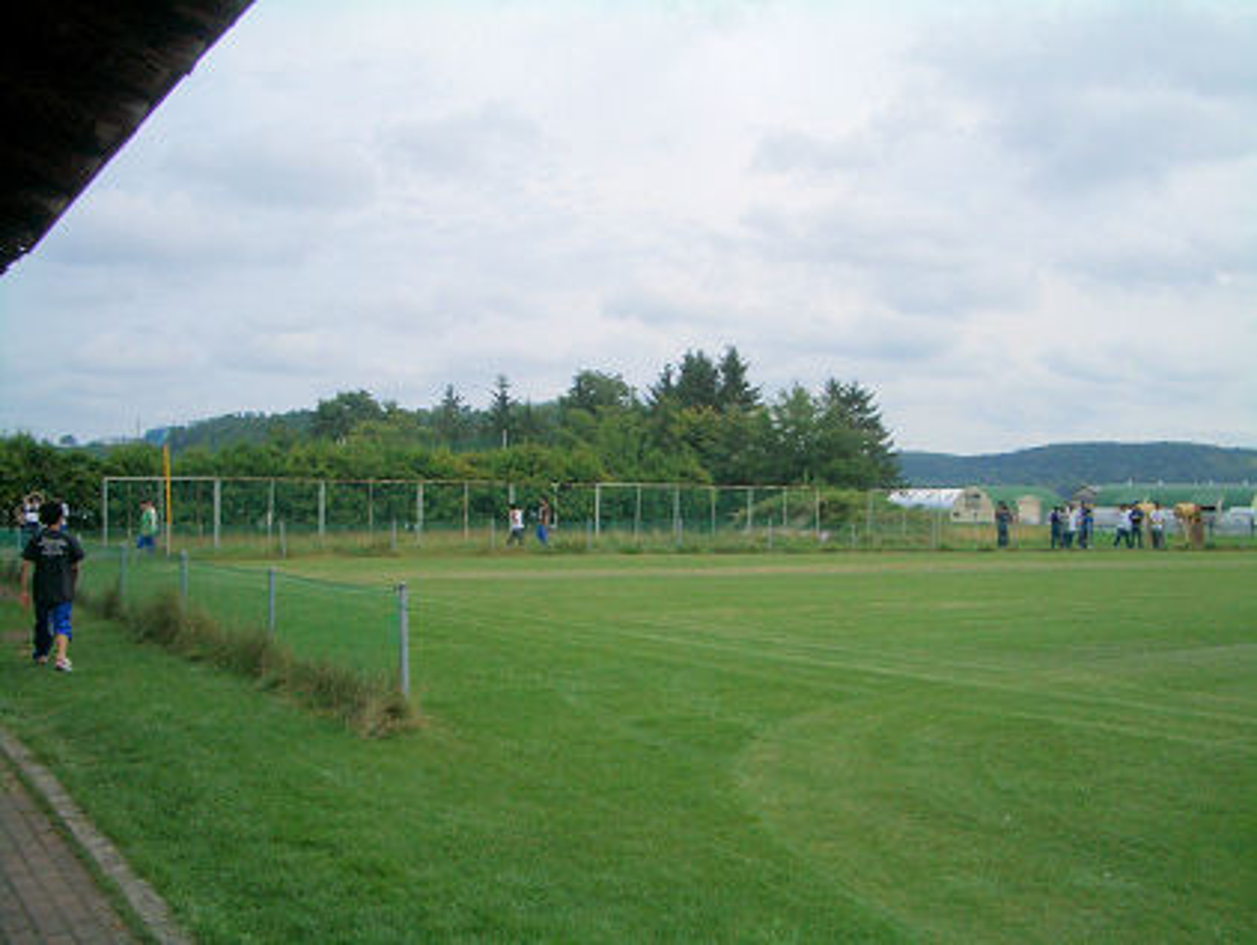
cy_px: 472
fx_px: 1272
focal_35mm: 35
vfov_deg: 40.7
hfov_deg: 52.6
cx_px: 628
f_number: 4.3
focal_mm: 5.8
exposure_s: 1/1000
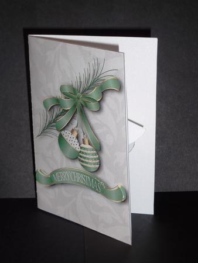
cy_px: 132
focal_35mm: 72
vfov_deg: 27.0
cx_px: 99
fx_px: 549
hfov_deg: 20.5
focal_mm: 11.9
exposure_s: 1/30
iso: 100
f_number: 4.1
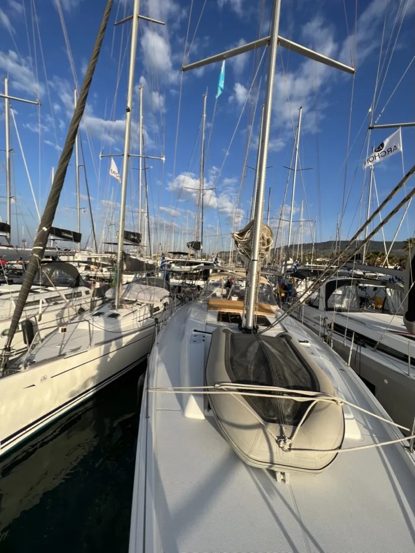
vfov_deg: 106.2
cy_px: 276
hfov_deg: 90.0
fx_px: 208
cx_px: 208
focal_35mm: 13
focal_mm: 1.57
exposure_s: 1/1393
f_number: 1.8
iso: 32
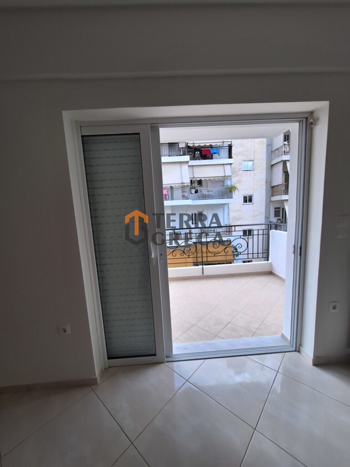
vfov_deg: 106.2
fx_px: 175
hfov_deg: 89.9
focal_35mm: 13
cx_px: 175
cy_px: 234
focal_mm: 1.74
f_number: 2.2
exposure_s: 1/120
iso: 64
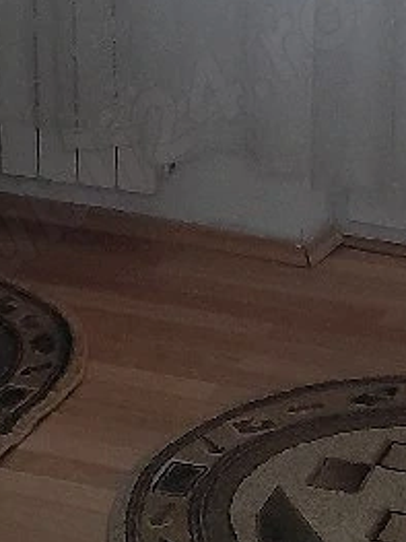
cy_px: -304
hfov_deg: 10.8
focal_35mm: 137
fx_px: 2144
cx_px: 272
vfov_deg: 13.5
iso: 320
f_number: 1.8
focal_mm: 4
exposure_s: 1/30
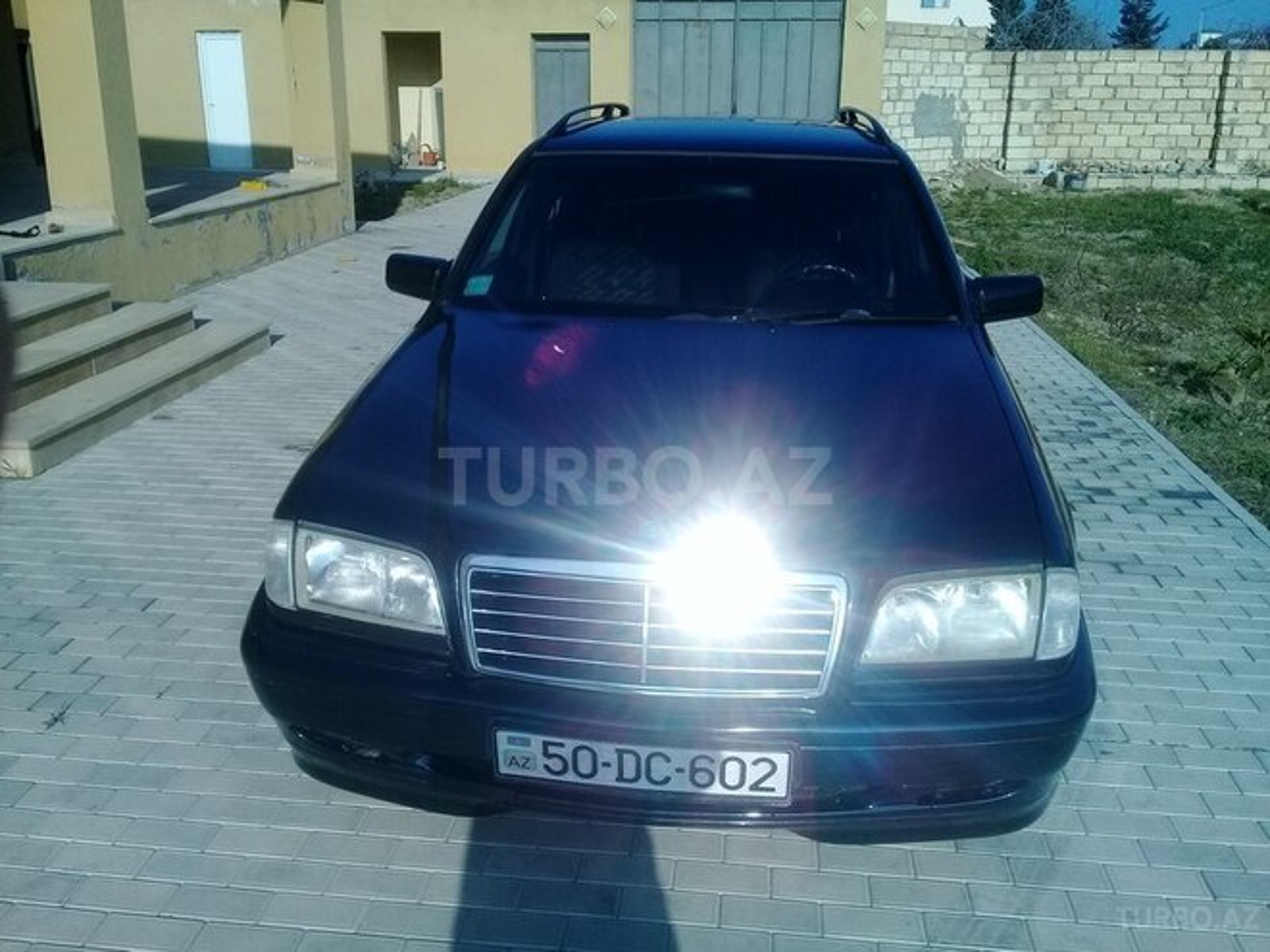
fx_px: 1137
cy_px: 476
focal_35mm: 31
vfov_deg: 45.4
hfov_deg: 58.4
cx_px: 635
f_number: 2.2
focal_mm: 3.3
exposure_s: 1/2519
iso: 64
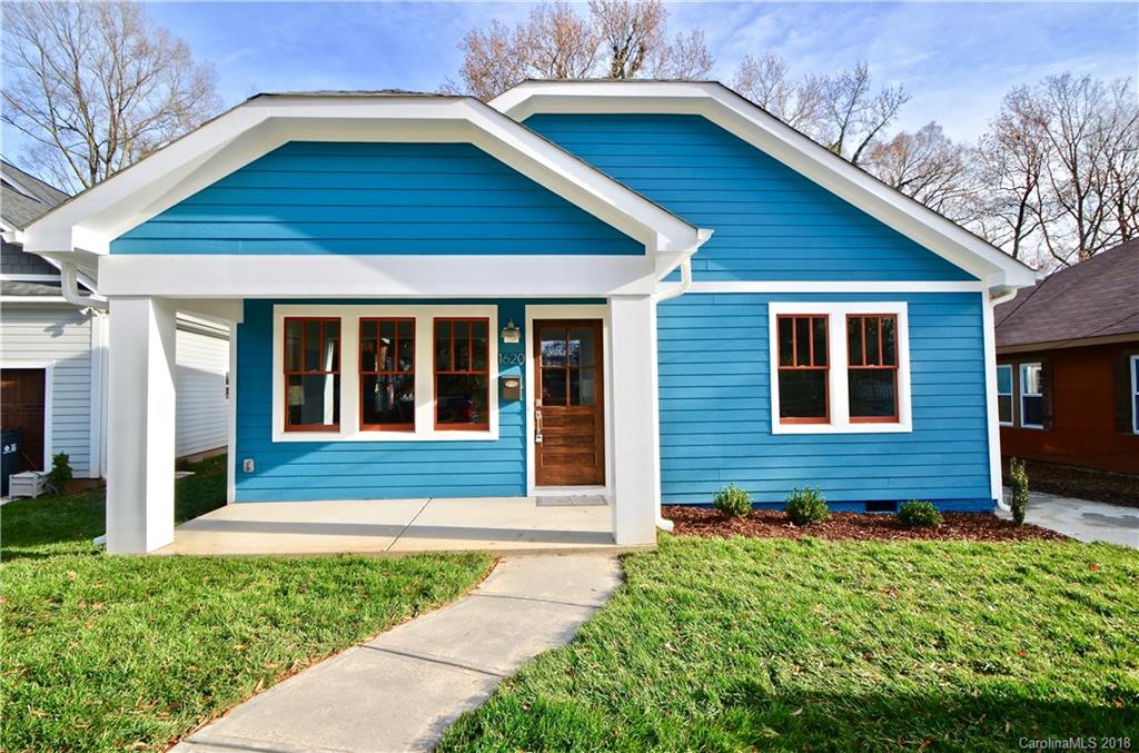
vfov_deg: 71.7
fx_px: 521
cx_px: 570
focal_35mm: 16
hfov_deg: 95.1
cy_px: 376
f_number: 8
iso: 180
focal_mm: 11
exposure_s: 1/250
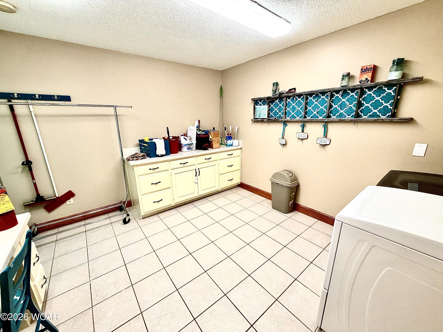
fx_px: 179
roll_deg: +0.7
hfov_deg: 102.1
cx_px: 222
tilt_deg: -16.0
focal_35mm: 14
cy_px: 166
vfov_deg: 85.7
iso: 200
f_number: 2.2
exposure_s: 1/120
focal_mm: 2.22
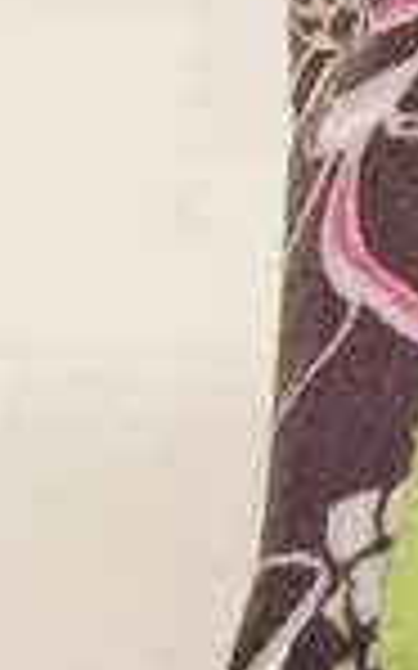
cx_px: 2252
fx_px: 5638
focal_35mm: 309
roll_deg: -0.8
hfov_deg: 3.8
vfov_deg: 6.5
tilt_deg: -4.8
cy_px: -888
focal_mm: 4.15
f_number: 2.2
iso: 250
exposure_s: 1/20
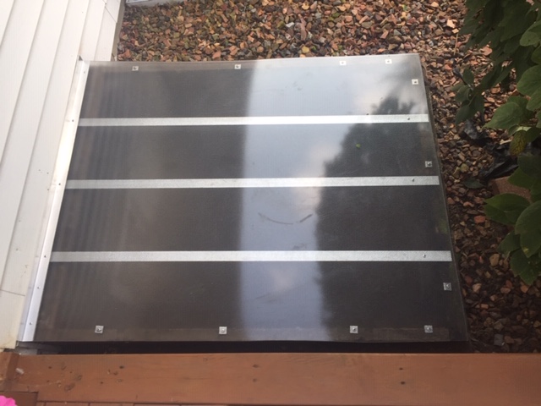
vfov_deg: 48.2
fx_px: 453
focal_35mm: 29
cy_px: 203
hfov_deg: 61.7
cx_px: 270
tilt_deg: -66.8
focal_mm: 4.15
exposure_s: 1/120
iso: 32
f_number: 2.2
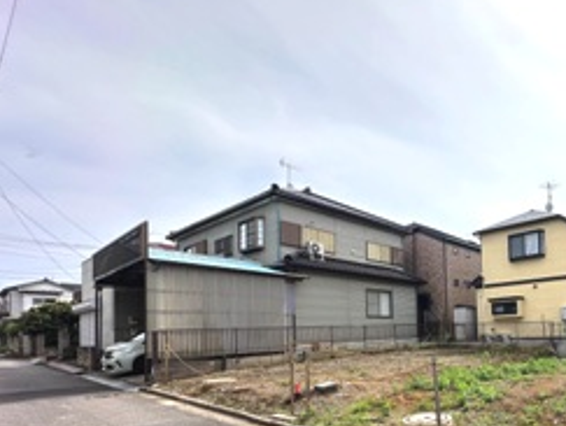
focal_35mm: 23
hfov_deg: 66.1
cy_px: 319
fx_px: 377
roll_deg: +1.7
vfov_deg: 56.2
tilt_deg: +2.5
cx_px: 464
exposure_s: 1/1595
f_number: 2.2
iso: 40
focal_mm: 2.22
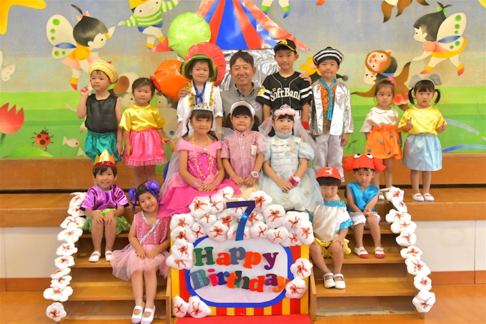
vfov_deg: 31.9
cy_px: 162
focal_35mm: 42
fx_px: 567
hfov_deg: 46.4
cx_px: 243
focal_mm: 28
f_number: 9
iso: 6400
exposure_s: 1/320
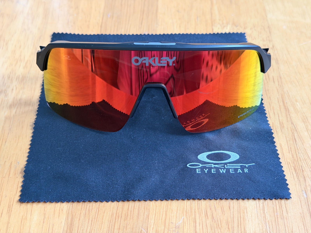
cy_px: 116
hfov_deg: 39.7
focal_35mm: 48
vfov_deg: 30.3
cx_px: 156
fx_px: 431
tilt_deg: -47.3
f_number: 1.78
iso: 320
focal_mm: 6.76
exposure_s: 1/40
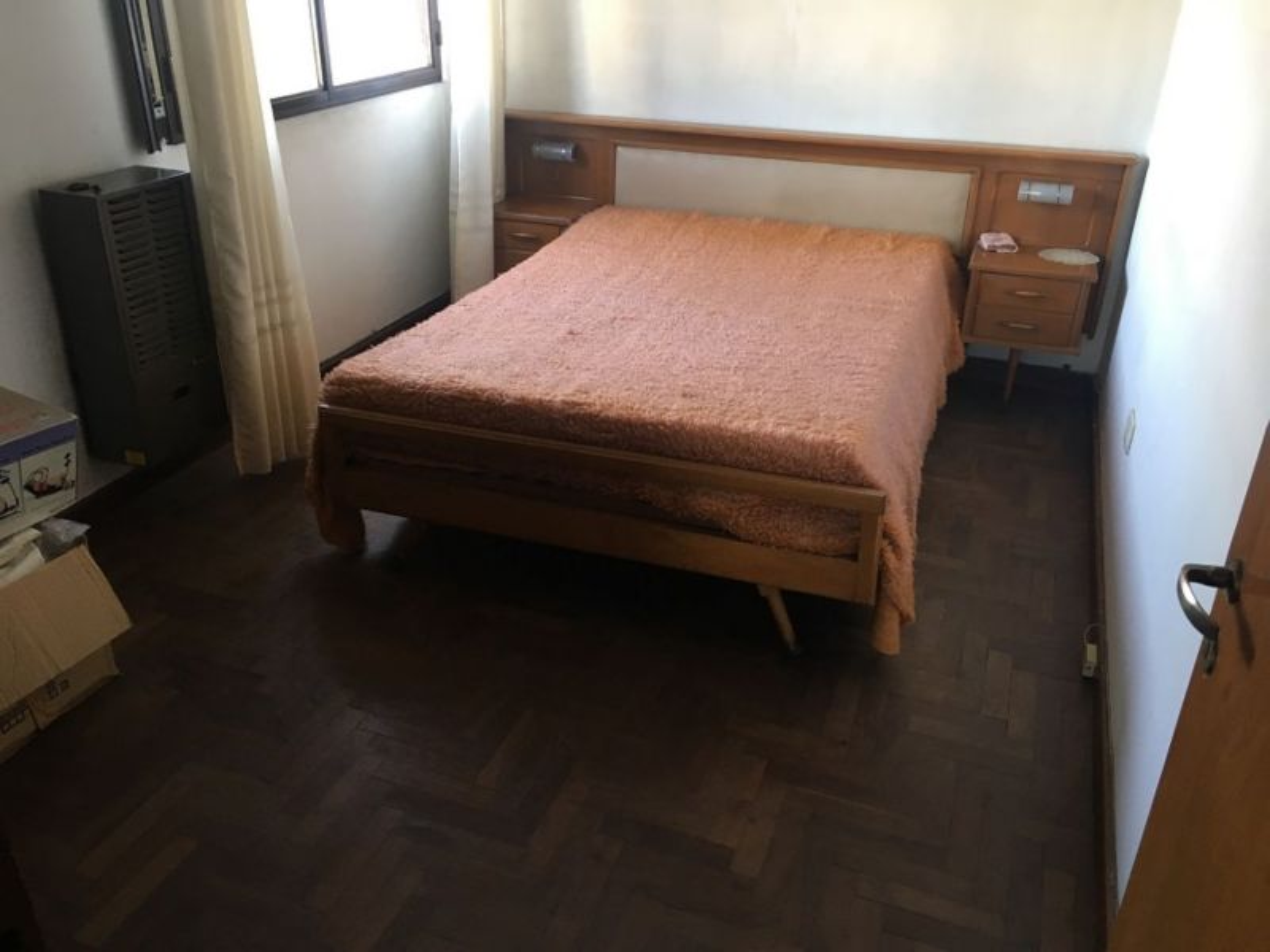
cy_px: 476
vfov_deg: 48.2
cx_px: 635
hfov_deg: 61.7
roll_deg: -1.3
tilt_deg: -27.8
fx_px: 1064
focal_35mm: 29
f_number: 2.2
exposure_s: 1/33
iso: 100
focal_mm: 4.15
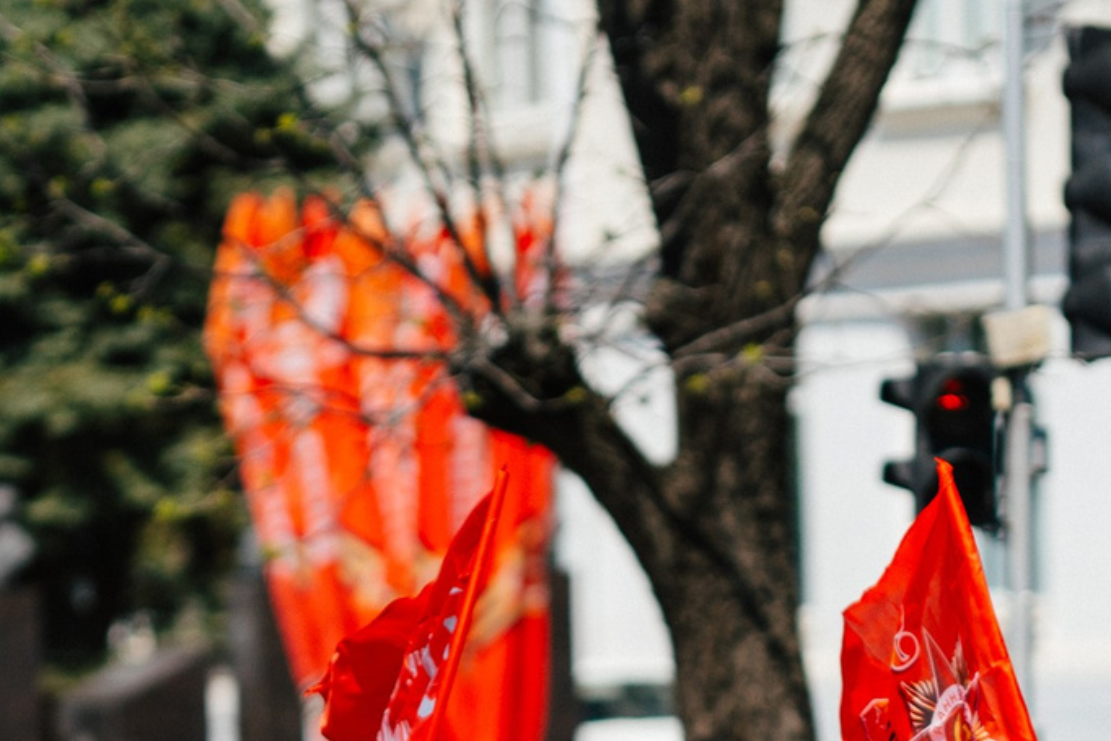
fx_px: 12408
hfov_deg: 5.1
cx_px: 627
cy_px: 1159
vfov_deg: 3.4
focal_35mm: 402
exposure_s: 1/8000
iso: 100
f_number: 1.4
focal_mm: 105
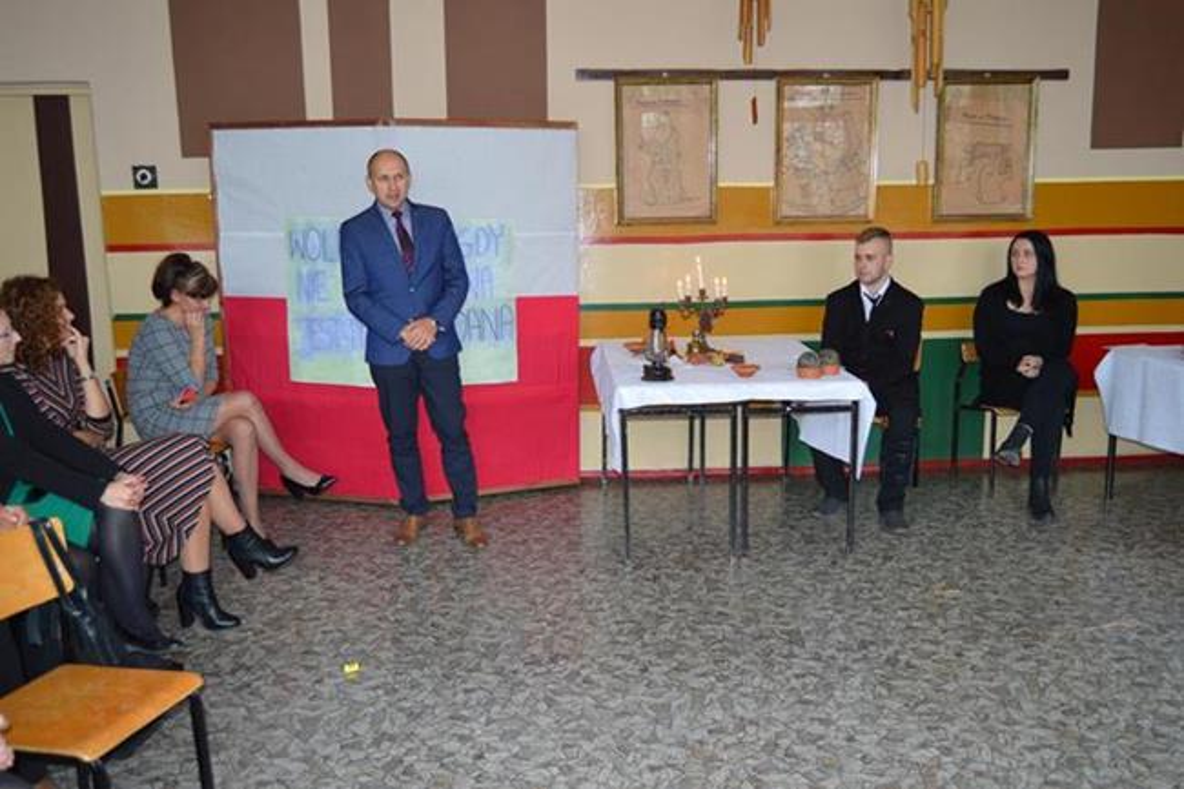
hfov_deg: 61.9
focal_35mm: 30
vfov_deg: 43.6
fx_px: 986
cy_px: 394
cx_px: 592
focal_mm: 20
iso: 560
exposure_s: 1/60
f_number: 3.5
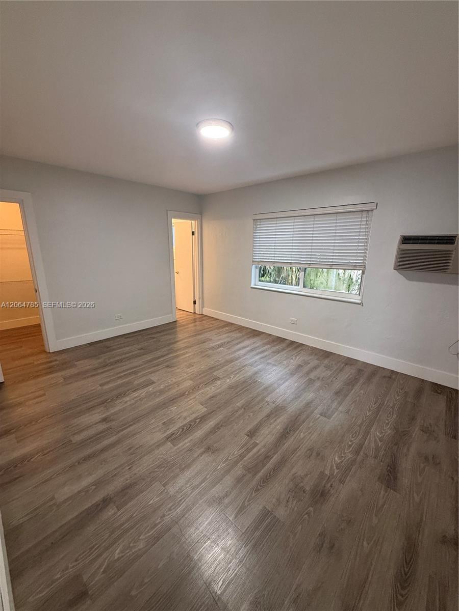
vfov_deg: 102.1
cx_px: 230
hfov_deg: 85.7
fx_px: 248
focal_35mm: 14
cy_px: 306
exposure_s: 1/60
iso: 250
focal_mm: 2.22
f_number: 2.2
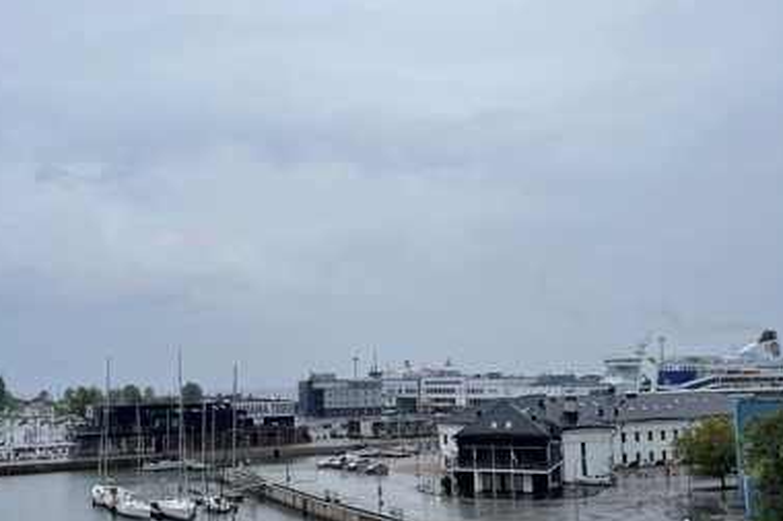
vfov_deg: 35.8
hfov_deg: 51.8
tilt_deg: +5.2
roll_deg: +0.5
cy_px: 317
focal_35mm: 37
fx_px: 804
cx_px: 356
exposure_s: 1/2020
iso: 32
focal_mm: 4.2
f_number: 1.6
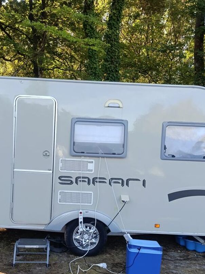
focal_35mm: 40
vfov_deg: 46.6
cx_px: 82
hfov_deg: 35.8
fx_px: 316
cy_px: 163
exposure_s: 1/100
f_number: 1.7
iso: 100
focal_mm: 5.24
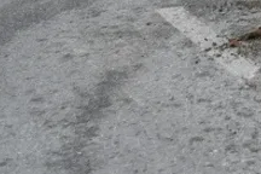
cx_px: 568
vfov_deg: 9.2
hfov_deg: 12.3
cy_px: -149
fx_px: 1029
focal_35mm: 142
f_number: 3.5
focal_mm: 20
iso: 100
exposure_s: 1/320
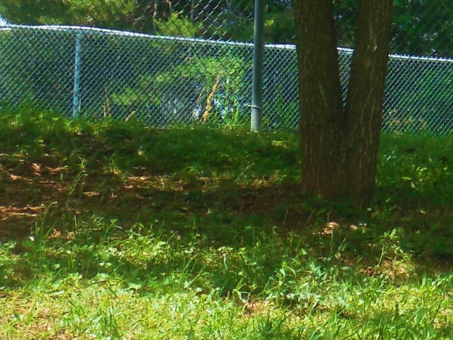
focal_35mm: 237
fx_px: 3102
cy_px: -199
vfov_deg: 6.2
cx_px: 797
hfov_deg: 8.1
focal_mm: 11.3
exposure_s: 1/250
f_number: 5.6
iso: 125
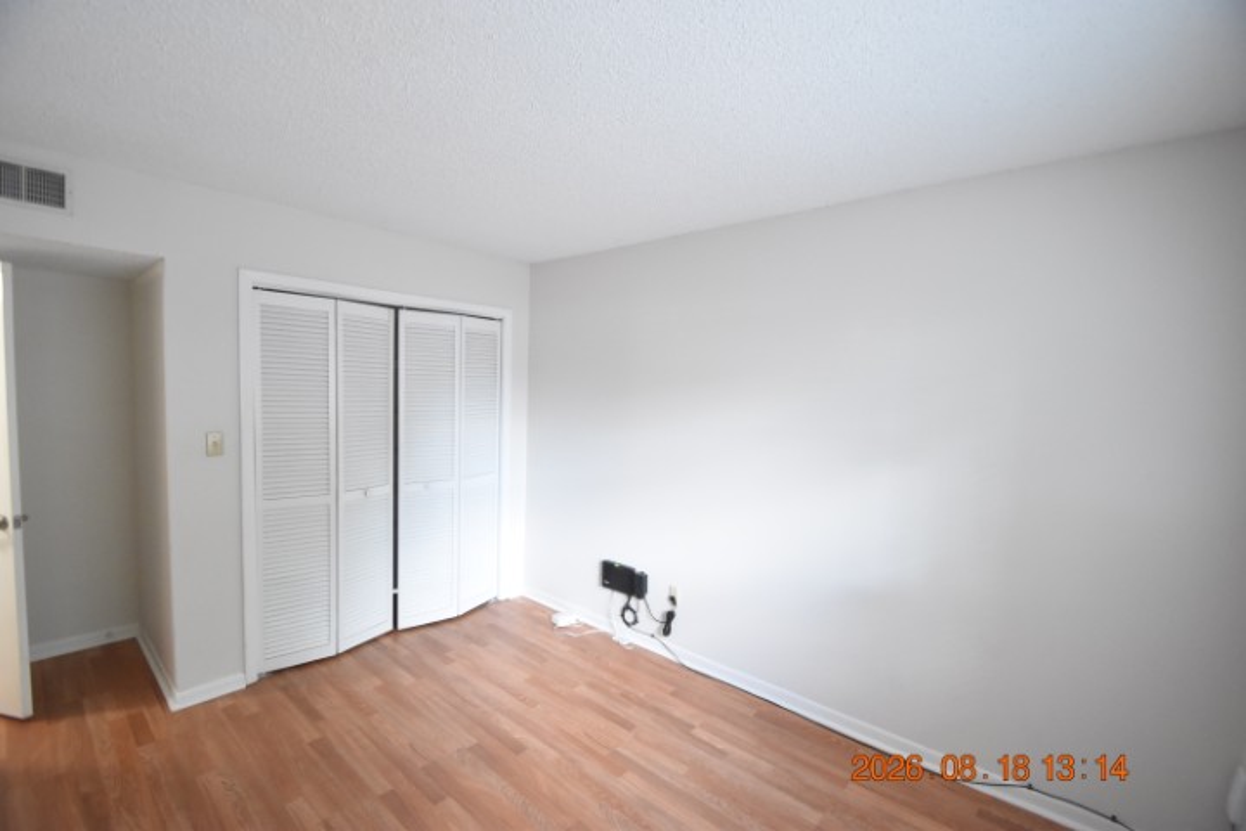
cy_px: 416
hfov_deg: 100.4
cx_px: 623
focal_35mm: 15
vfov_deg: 77.3
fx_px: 519
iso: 2800
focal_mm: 10
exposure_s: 1/60
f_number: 3.5
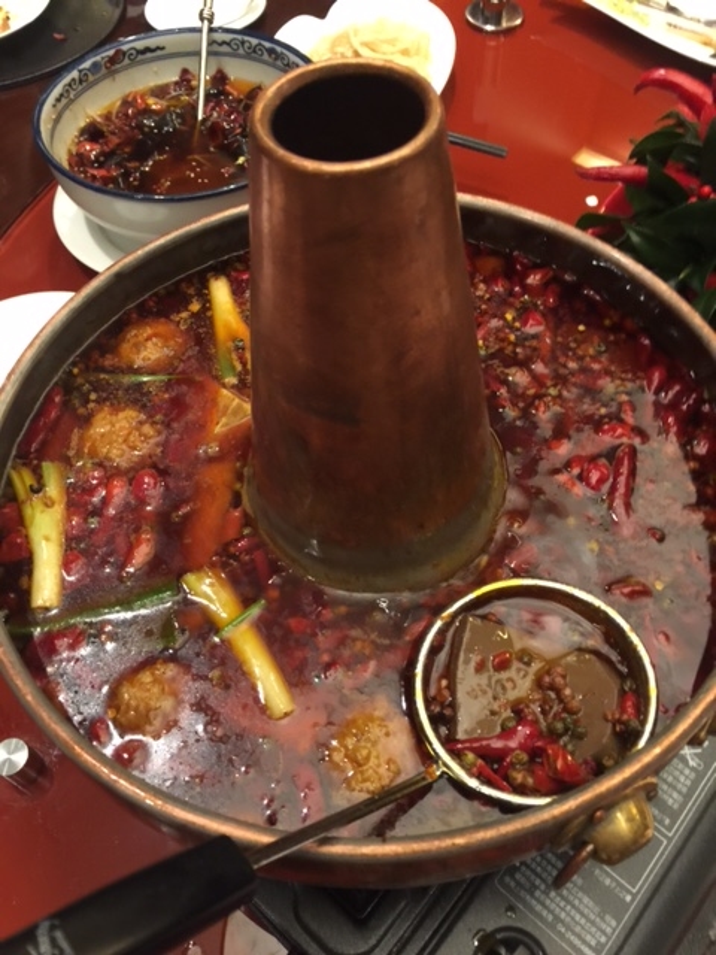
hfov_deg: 48.2
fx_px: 800
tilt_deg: -58.0
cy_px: 478
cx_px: 358
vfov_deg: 61.7
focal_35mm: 29
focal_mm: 4.15
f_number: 2.2
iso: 80
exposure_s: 1/4
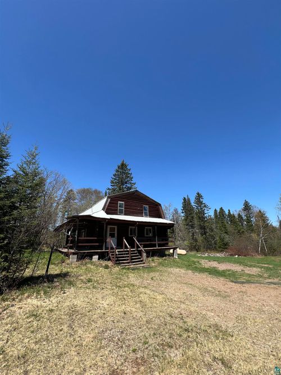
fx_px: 141
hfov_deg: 89.9
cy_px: 188
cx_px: 140
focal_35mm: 13
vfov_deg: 106.2
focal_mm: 1.57
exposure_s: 1/1119
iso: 32
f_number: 1.8
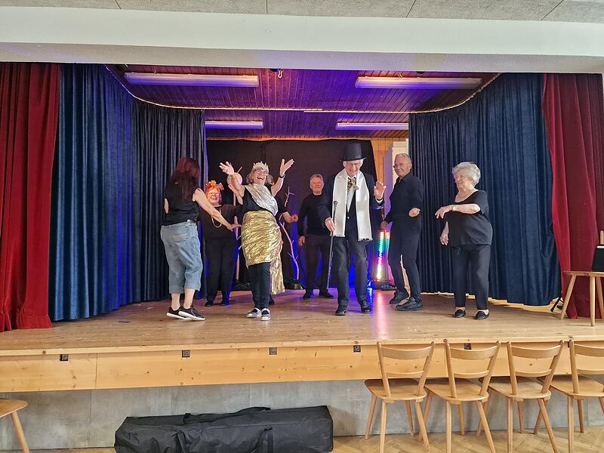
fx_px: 401
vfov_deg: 58.9
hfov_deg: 73.9
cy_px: 226
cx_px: 302
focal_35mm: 23
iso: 400
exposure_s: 1/100
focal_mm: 6.4
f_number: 1.8
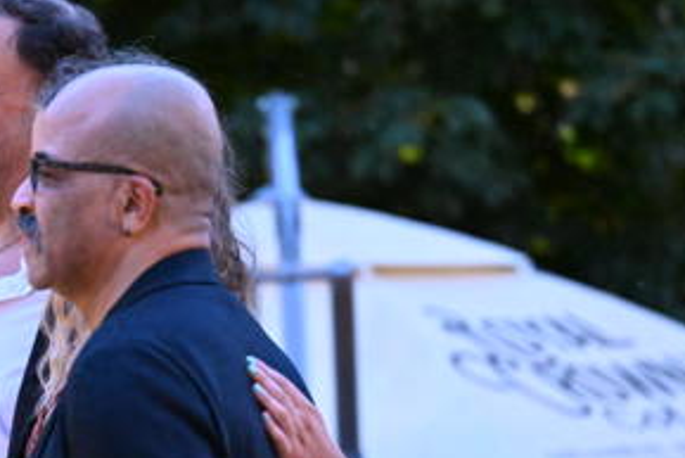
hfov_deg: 9.7
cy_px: 486
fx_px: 3998
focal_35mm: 210
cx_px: 40
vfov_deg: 6.5
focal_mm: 88
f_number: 2.8
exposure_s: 1/100
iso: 20000
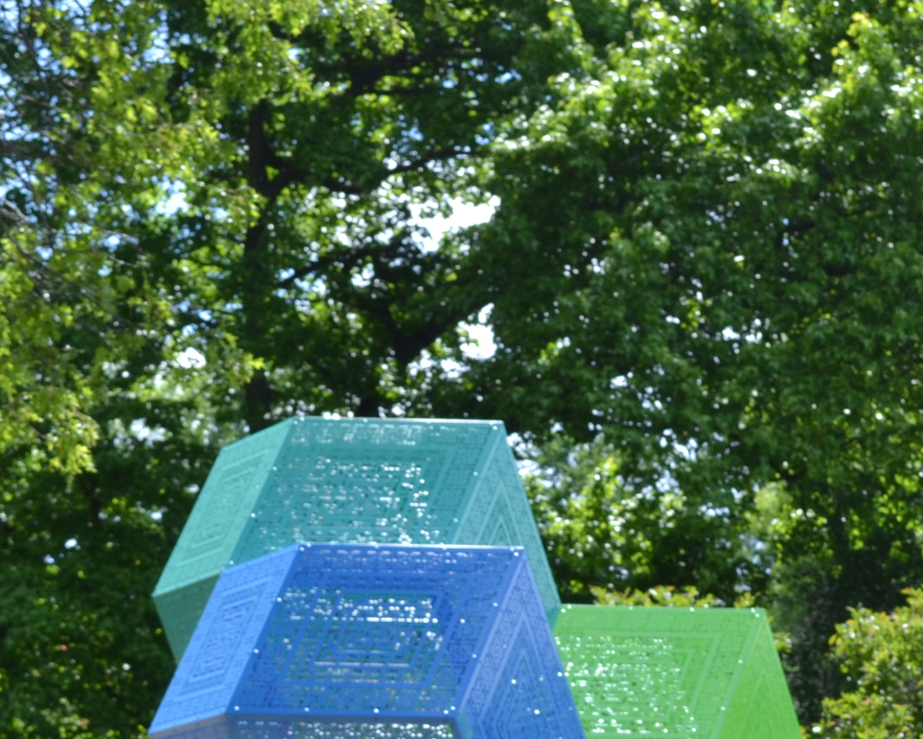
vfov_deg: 10.2
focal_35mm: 149
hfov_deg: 12.9
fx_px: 4071
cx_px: 493
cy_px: 851
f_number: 7.1
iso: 200
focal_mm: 36
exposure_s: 1/200
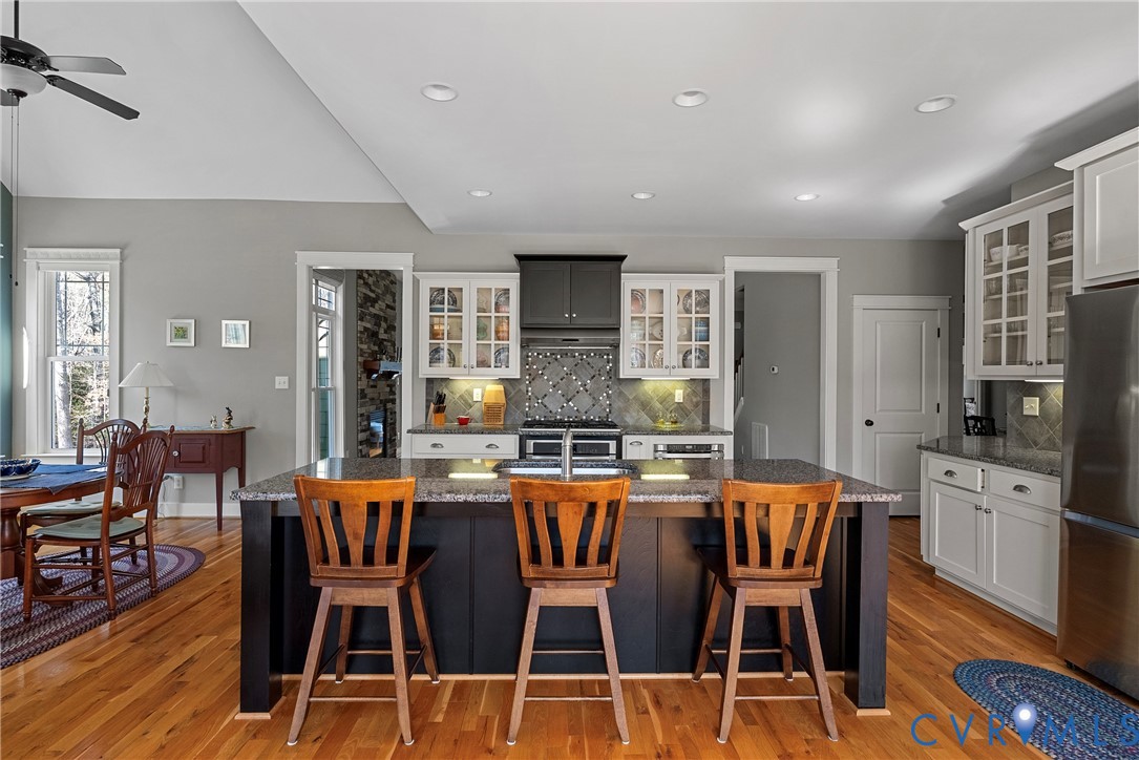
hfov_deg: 90.0
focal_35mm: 18
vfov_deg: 67.4
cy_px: 380
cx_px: 570
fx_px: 570
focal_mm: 18
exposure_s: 1/8
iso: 800
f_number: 8
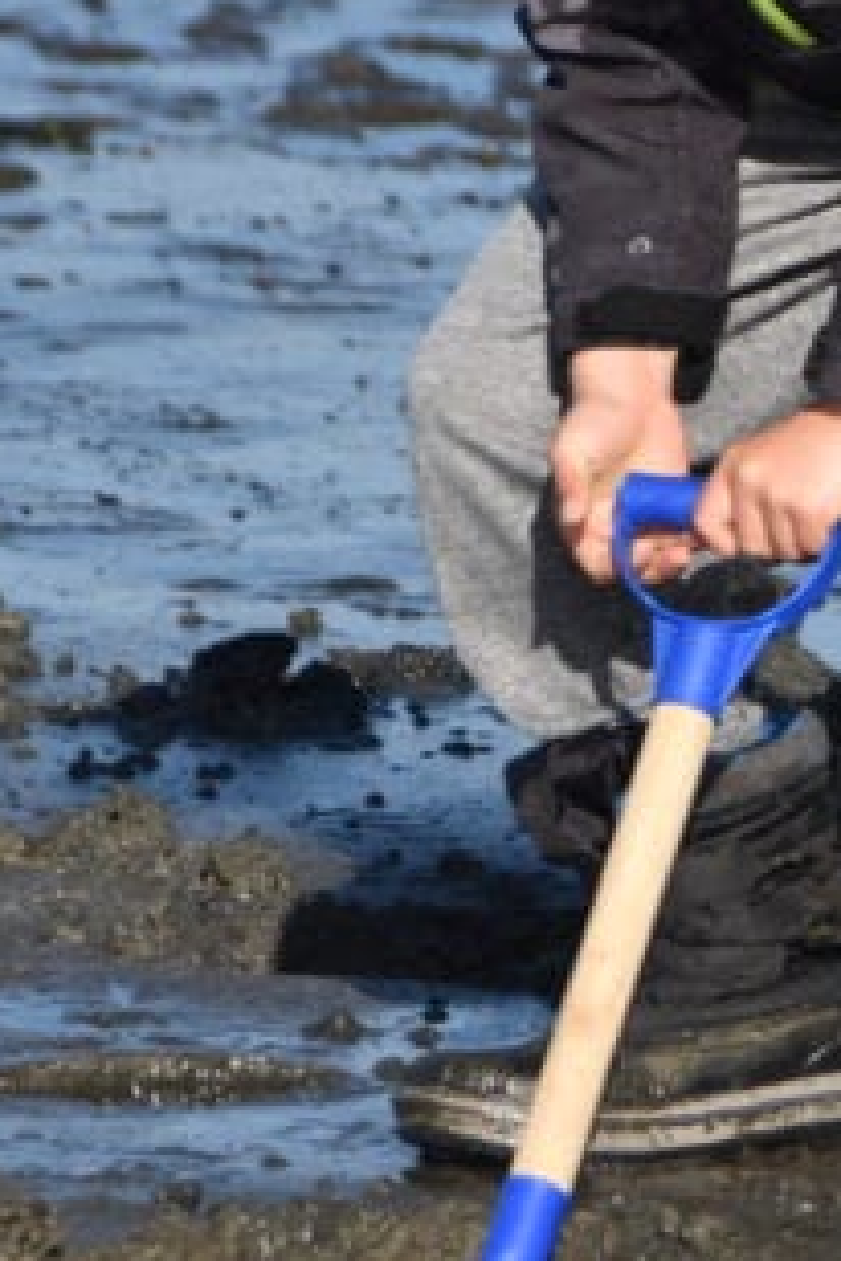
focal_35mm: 919
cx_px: 1092
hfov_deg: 1.5
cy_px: 612
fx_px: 32189
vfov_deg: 2.2
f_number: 6.3
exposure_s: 1/800
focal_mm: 185
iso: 200
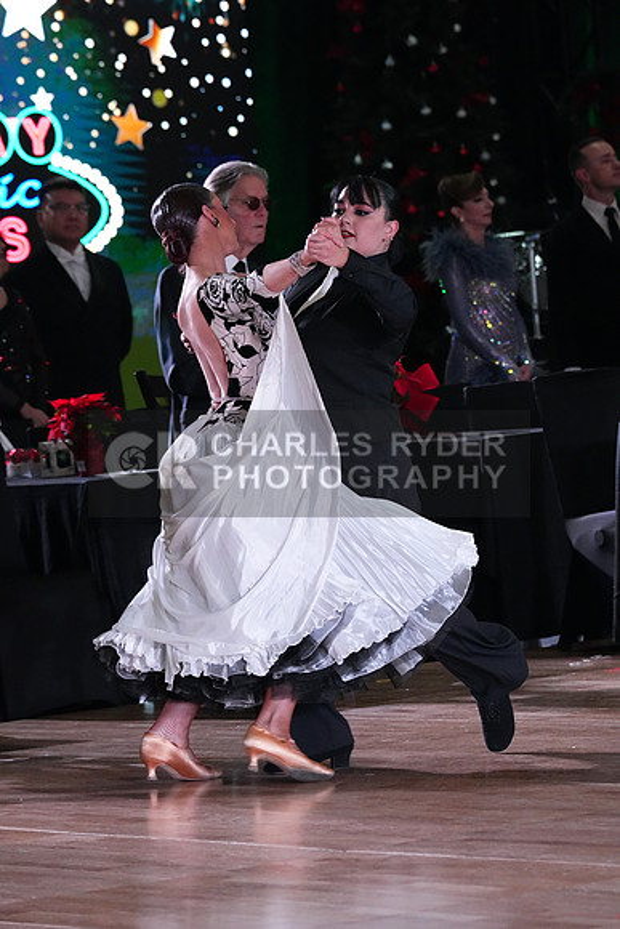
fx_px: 5163
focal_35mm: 200
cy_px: 464
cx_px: 310
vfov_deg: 10.3
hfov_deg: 6.9
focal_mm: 200
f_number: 7.1
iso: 10000
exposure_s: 1/400
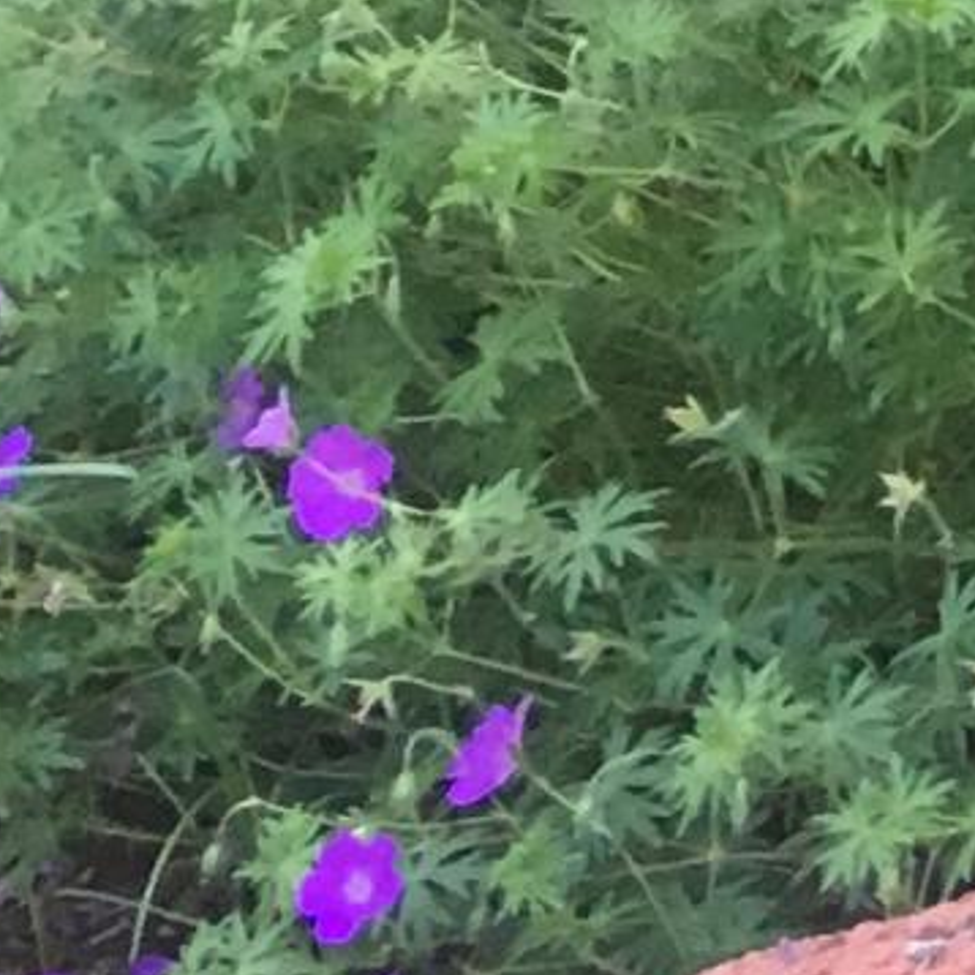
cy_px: -1827
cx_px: 3257
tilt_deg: -7.2
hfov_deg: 7.0
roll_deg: +0.5
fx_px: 6851
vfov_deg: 7.3
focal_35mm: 215
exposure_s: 1/30
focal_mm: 4.15
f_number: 2.2
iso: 32
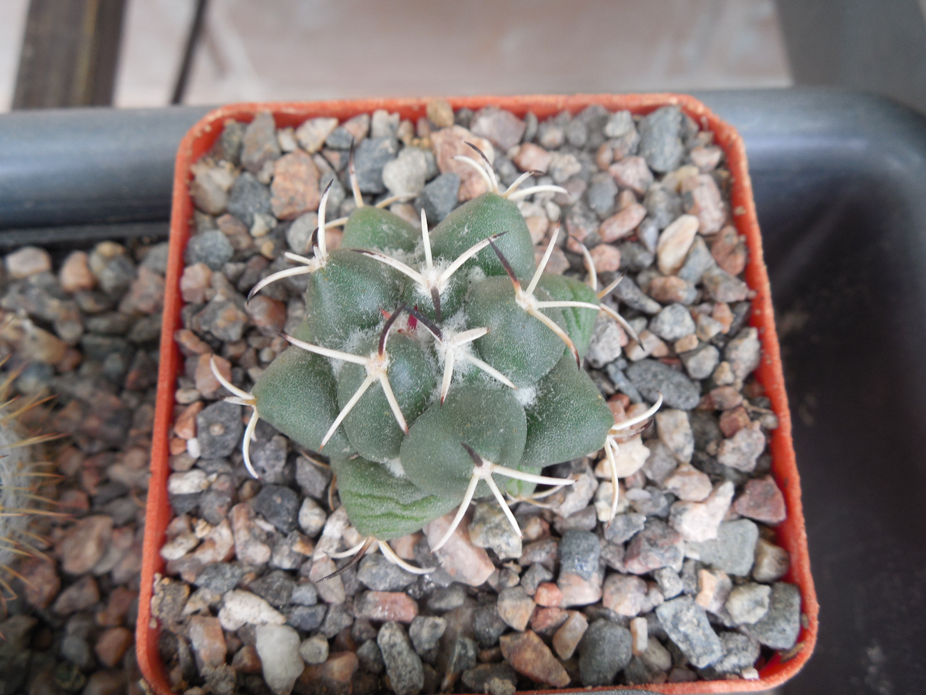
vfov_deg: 45.4
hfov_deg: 58.4
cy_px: 348
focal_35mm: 31
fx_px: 829
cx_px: 463
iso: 125
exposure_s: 1/50
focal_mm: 5.6
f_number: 3.6
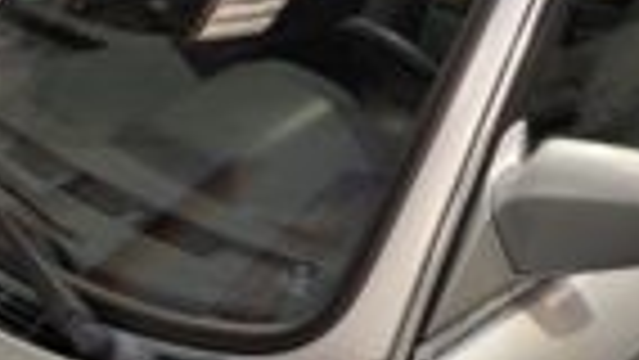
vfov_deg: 17.5
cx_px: 747
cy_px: -126
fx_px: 1085
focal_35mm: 64
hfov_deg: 28.9
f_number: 1.68
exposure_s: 1/36.1
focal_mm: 6.9
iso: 18
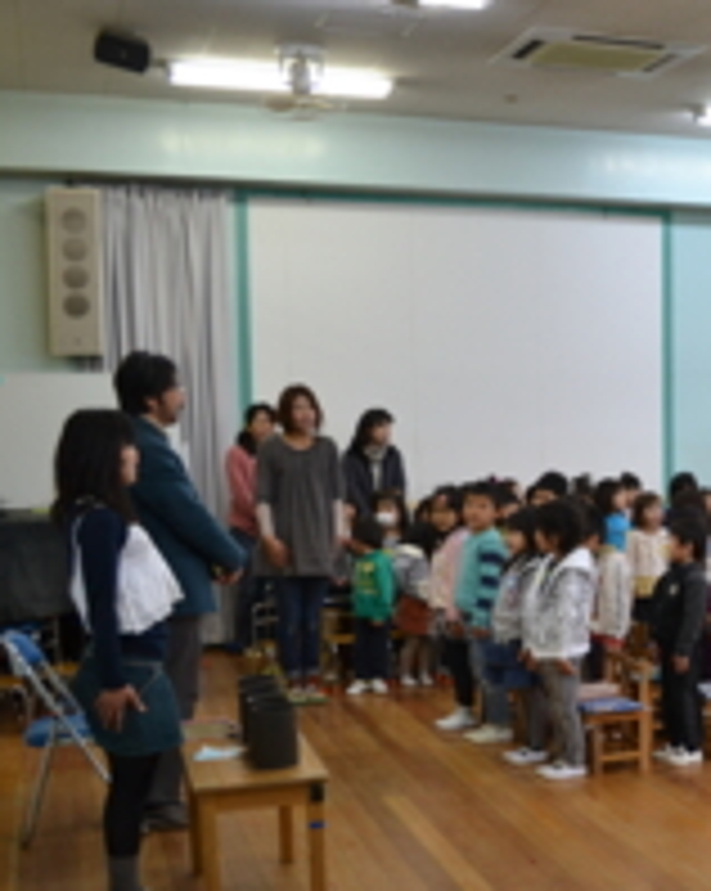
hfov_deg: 24.3
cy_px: 569
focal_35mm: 57
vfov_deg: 32.9
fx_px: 1502
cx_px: 842
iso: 400
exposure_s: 1/50
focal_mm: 20
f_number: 3.8
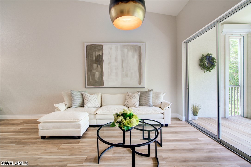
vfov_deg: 73.8
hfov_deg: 96.7
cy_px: 84
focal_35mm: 16
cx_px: 126
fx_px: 112
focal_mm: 16
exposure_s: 1/6
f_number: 8
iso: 400
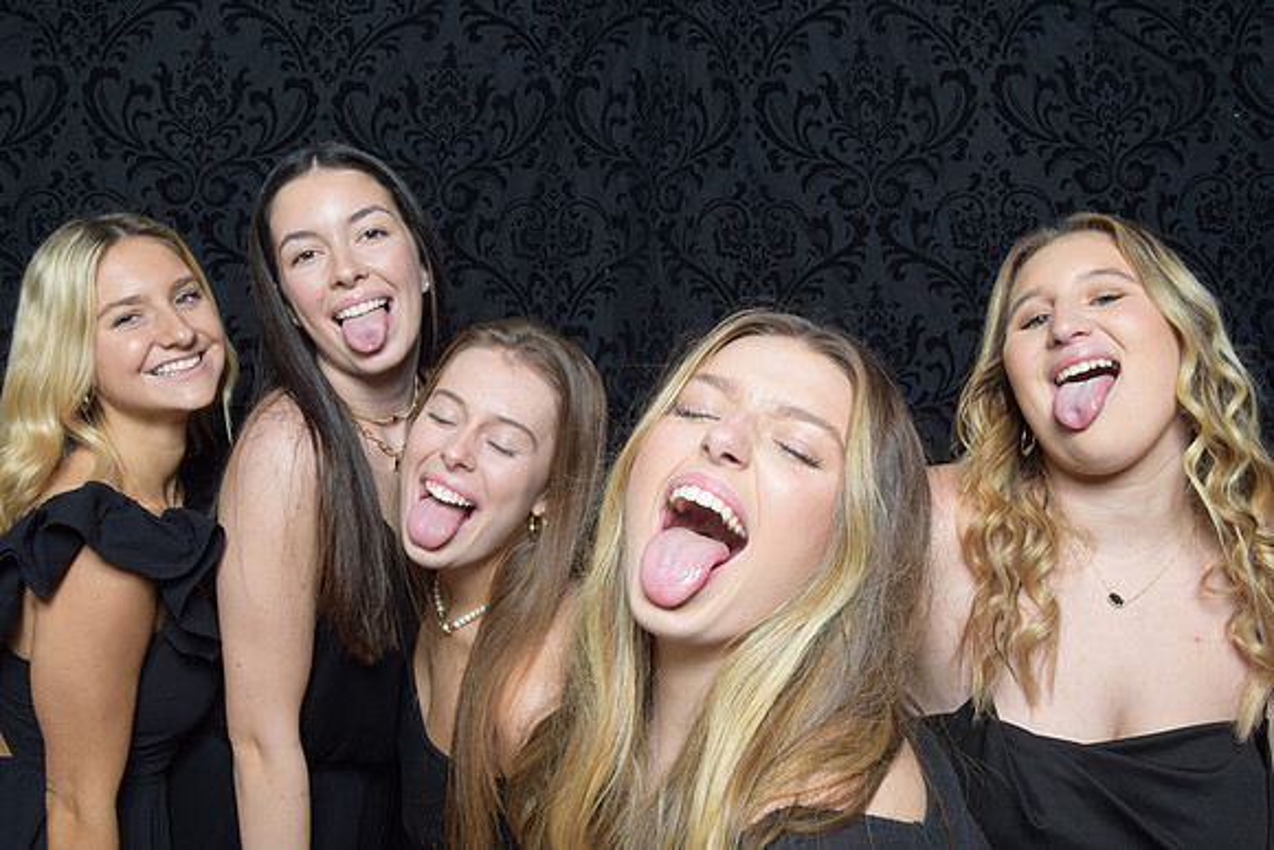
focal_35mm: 39
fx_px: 1380
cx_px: 637
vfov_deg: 34.2
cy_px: 425
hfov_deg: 49.5
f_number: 20
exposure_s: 1/60
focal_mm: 26
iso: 500
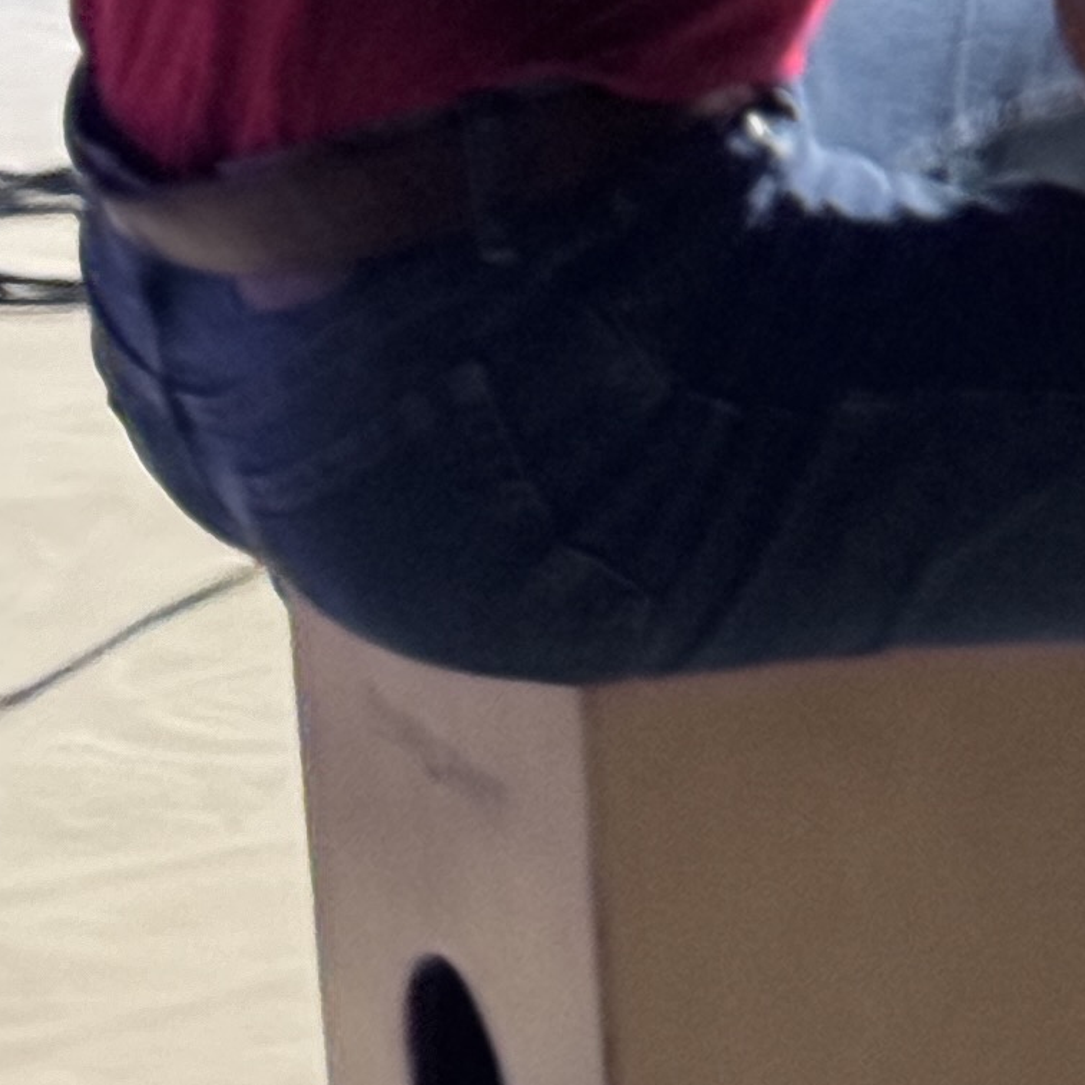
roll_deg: +2.9
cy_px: -1737
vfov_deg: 7.2
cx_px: 2088
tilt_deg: -6.1
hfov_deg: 7.5
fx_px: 8014
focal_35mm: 226
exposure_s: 1/30
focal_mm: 6.76
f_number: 1.78
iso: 500
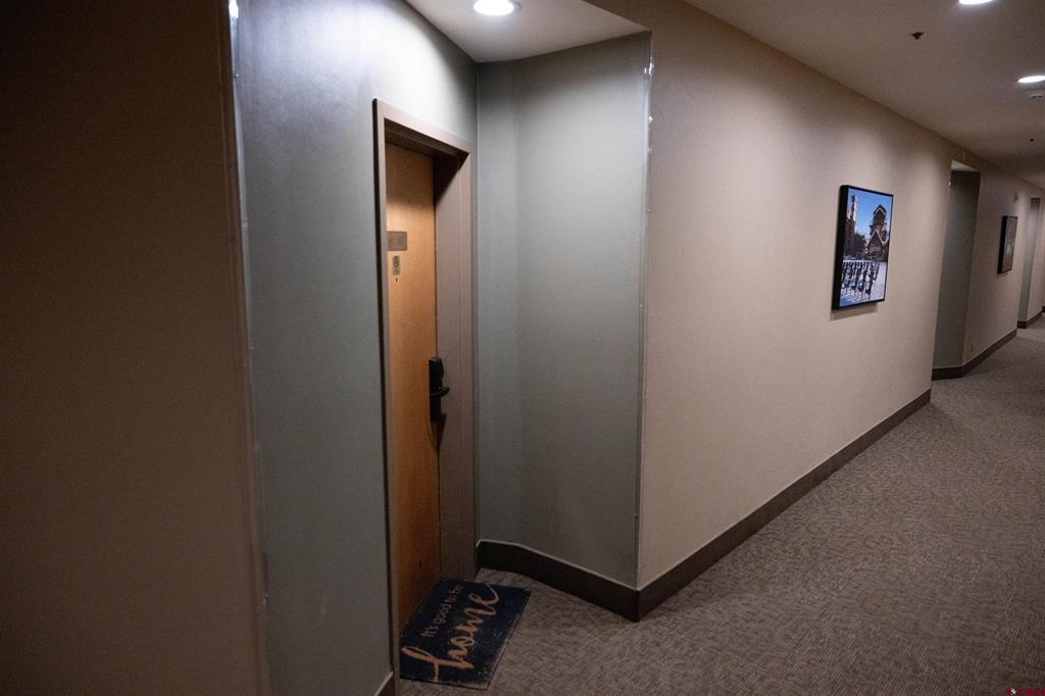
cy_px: 348
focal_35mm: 24
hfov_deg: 73.8
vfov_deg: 53.1
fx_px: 696
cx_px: 522
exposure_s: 1/320
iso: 11400
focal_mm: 24
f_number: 4
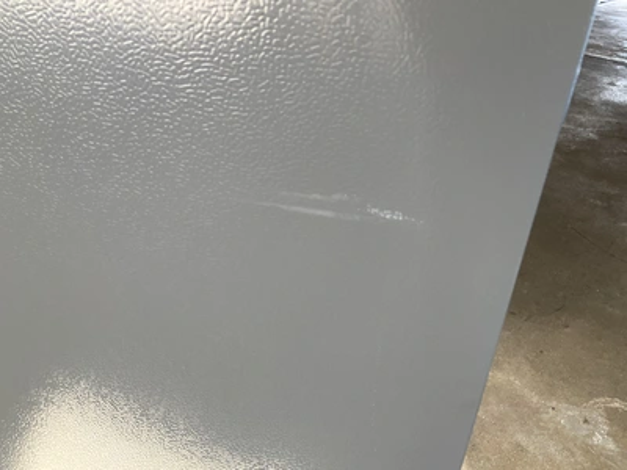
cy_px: 235
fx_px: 525
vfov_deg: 48.2
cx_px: 314
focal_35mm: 29
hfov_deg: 61.7
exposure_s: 1/120
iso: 64
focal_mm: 3
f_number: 1.8
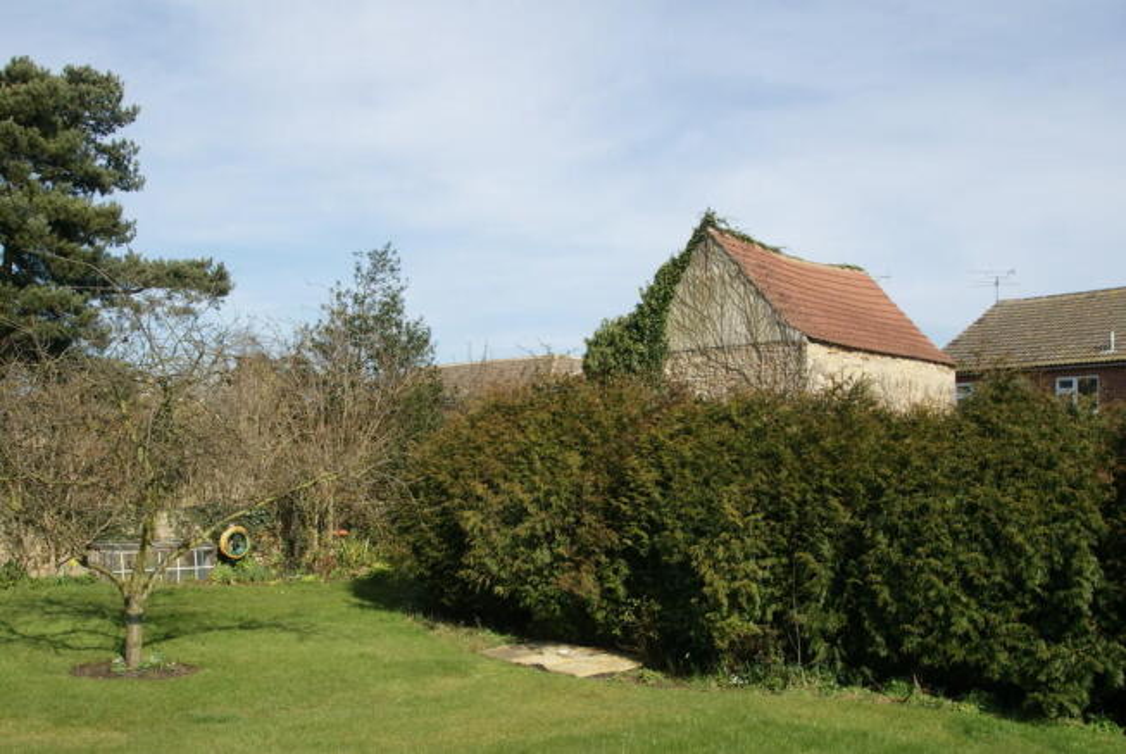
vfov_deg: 37.0
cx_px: 563
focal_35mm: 36
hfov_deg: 53.1
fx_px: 1127
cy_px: 377
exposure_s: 1/125
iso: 100
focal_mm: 24
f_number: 11
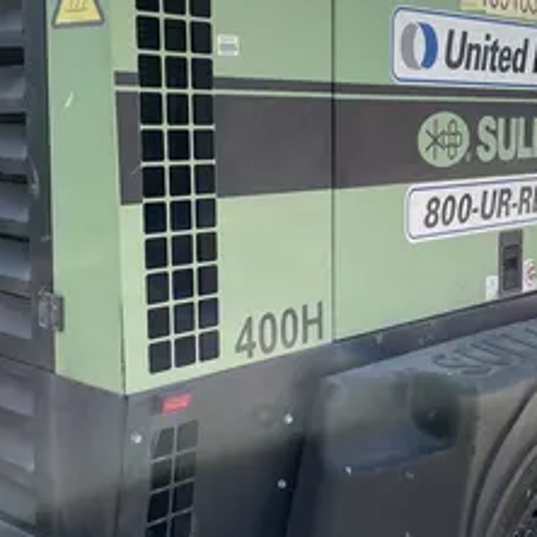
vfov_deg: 30.0
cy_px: 306
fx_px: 1000
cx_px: 252
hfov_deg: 30.0
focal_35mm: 57
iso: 32
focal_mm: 4.2
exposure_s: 1/2506
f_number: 1.6
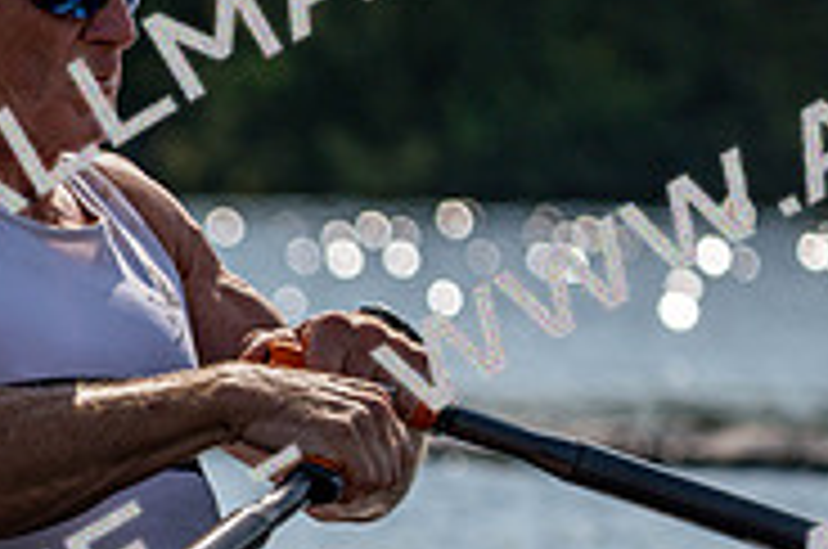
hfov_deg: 3.3
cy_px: 488
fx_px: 14511
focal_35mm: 632
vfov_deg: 2.2
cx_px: 45
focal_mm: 200
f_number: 5.6
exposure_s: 1/1600
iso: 100
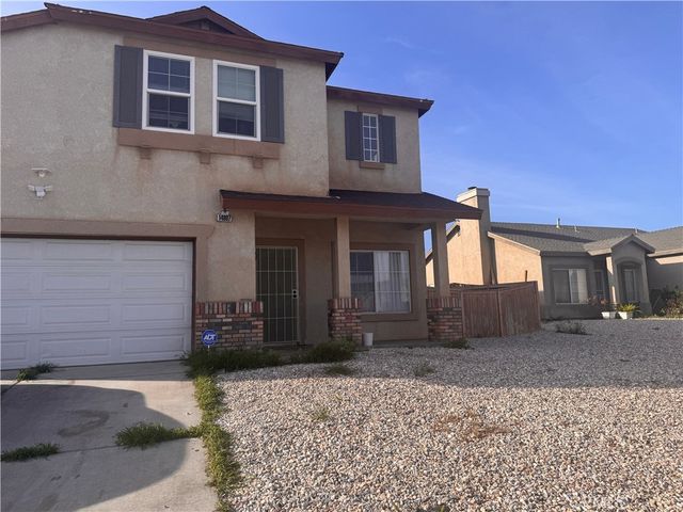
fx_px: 474
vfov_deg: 56.8
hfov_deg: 71.6
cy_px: 256
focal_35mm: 24
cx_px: 342
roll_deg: +1.2
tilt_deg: +6.2
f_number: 1.78
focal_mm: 6.76
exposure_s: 1/3597
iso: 80
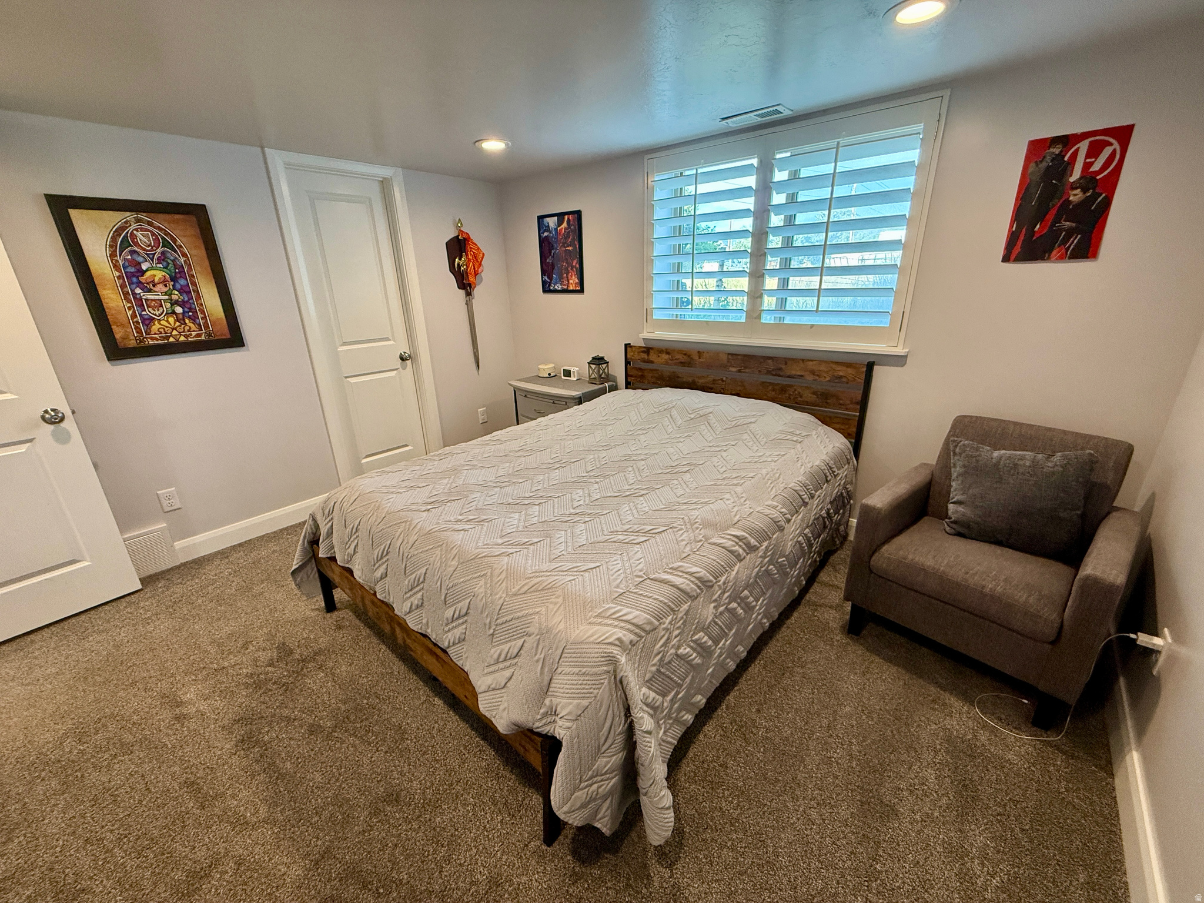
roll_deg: +1.5
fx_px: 487
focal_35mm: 14
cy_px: 452
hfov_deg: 102.1
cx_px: 602
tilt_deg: -18.7
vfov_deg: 85.7
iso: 320
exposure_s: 1/120
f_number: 2.2
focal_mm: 2.22
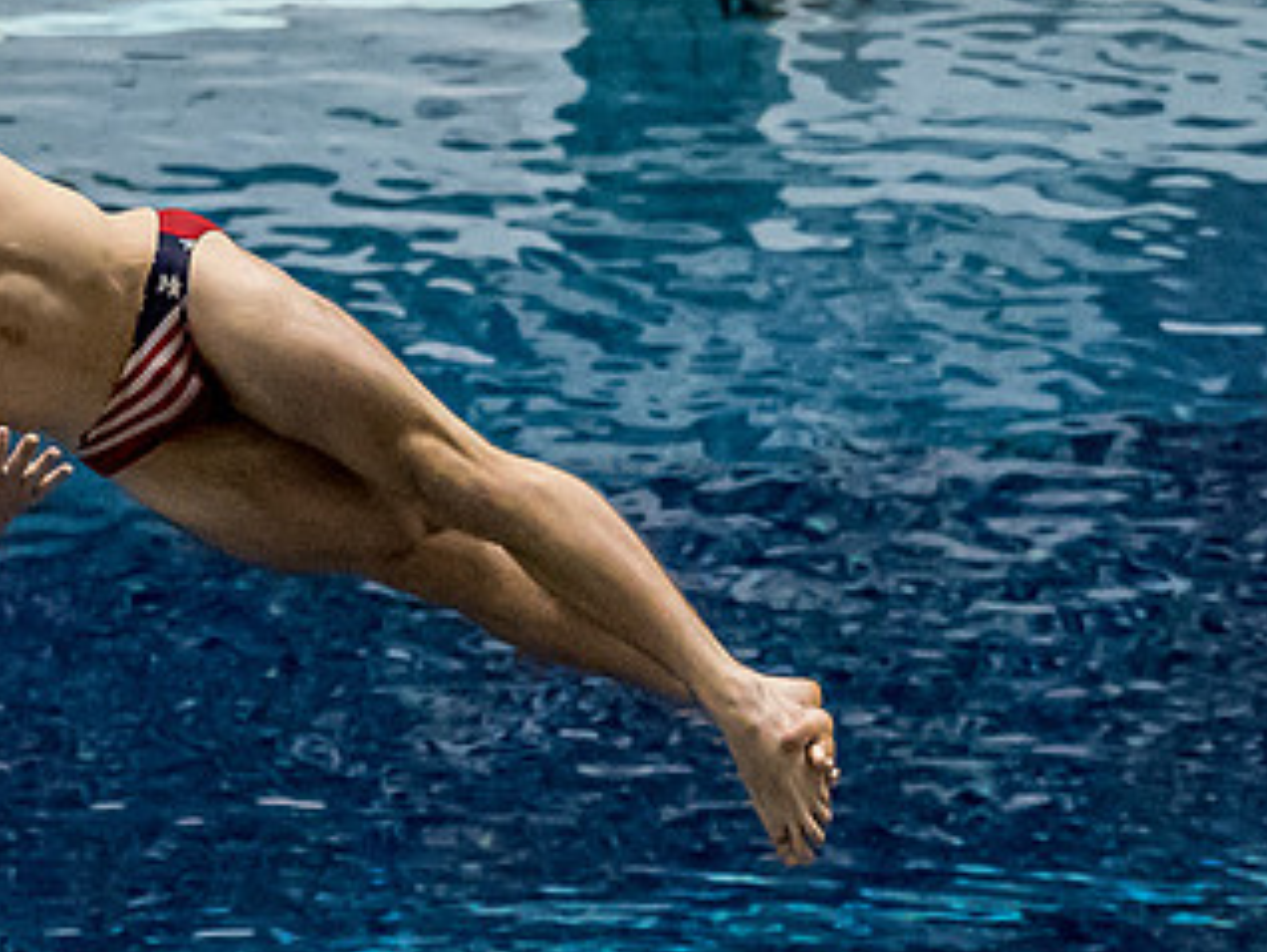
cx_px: 91
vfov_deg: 3.3
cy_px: 352
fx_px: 16447
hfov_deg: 4.4
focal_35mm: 449
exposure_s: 1/1600
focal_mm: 73
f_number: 2.8
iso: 4000
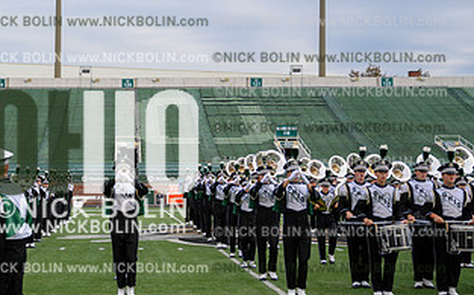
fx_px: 903
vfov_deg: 18.6
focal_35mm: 70
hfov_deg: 28.7
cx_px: 91
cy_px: 163
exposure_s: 1/500
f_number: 4
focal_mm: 37
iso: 125
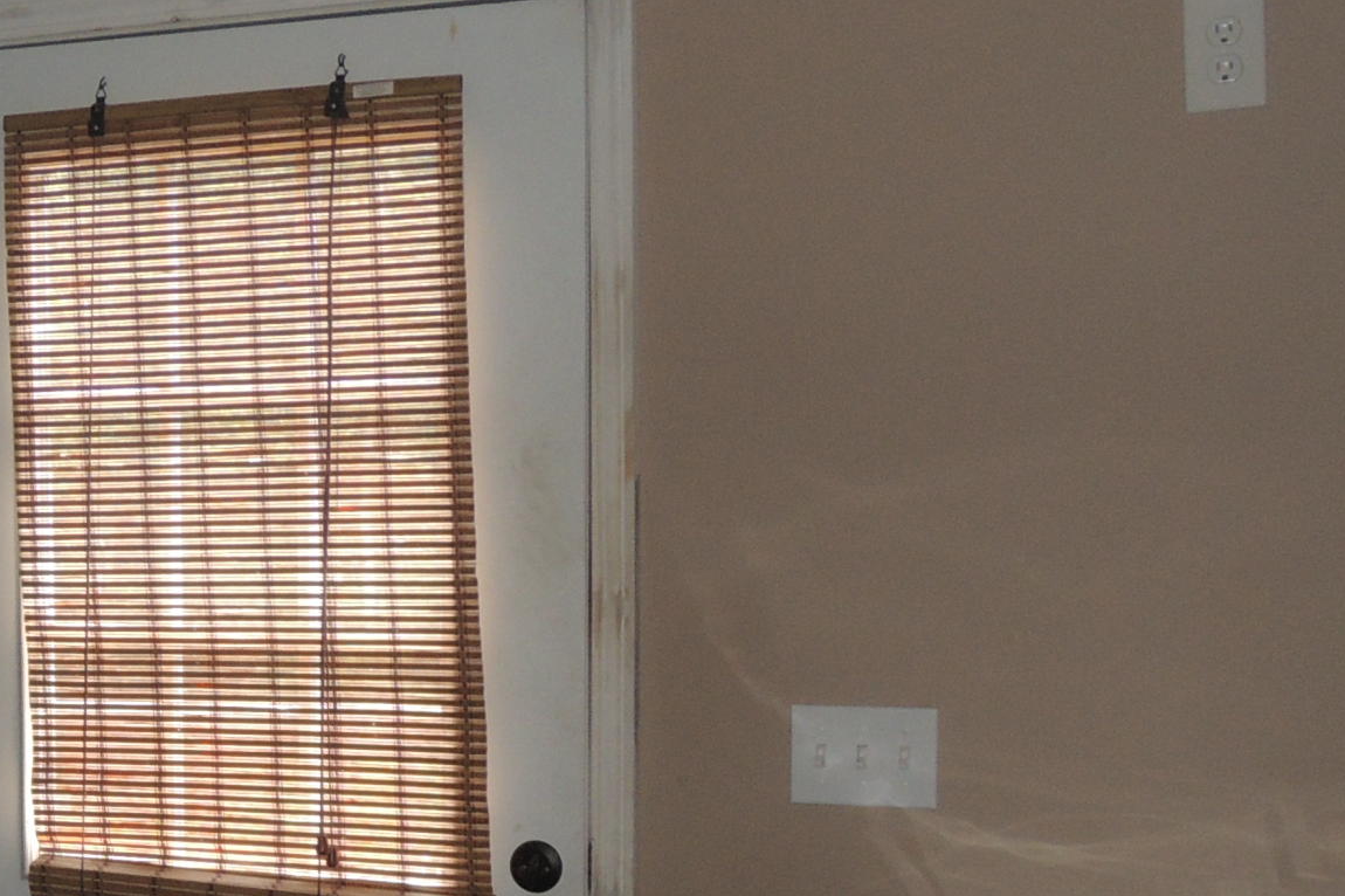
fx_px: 2838
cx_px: -108
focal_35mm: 76
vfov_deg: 17.8
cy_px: 735
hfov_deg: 24.9
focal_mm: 5
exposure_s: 1/30
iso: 200
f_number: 2.8
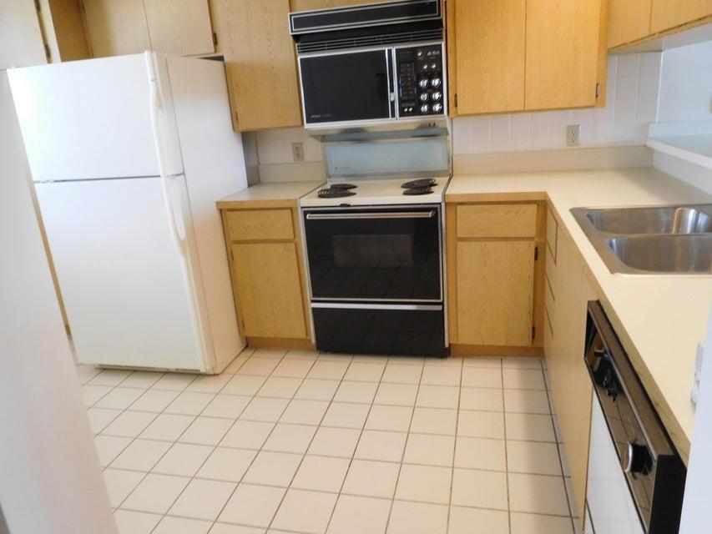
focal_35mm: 25
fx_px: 514
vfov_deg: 54.9
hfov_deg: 69.4
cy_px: 267
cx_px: 356
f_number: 3.4
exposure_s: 1/30
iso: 360
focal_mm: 4.5
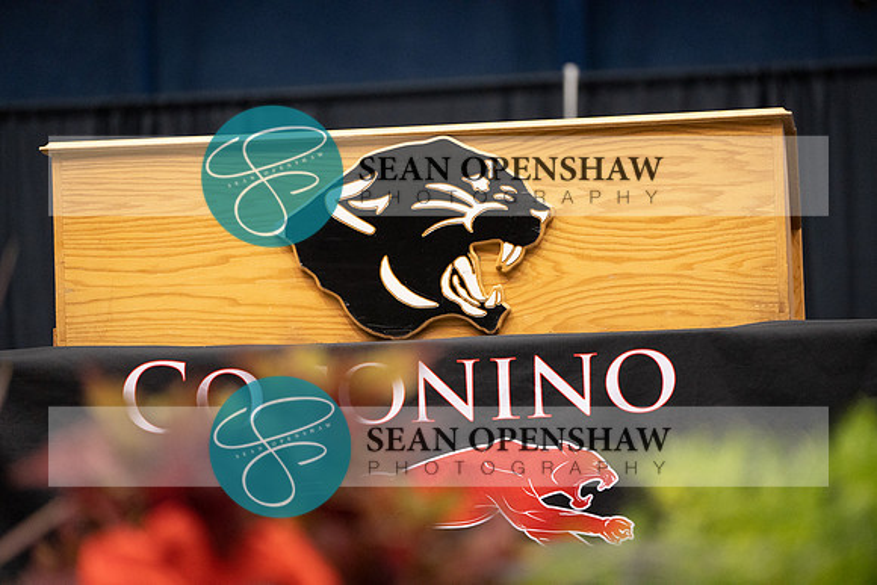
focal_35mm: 123
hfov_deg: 16.6
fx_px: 2997
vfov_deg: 11.2
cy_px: 292
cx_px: 438
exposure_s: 1/500
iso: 6400
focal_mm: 123
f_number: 2.8
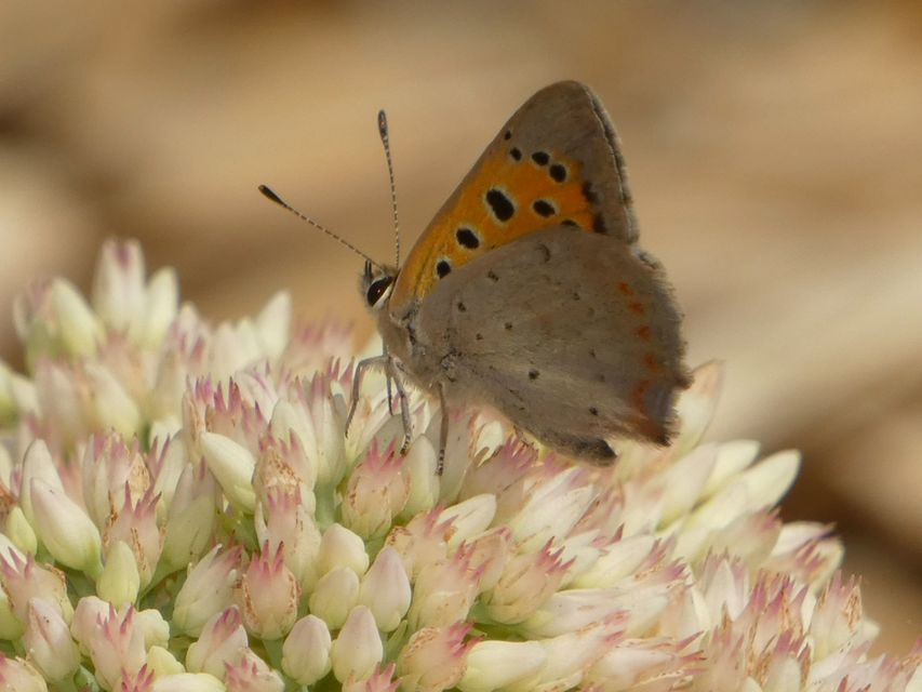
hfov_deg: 3.0
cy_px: 346
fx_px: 17608
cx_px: 461
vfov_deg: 2.3
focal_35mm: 661
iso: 80
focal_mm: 118.5
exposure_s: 1/400
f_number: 5.6
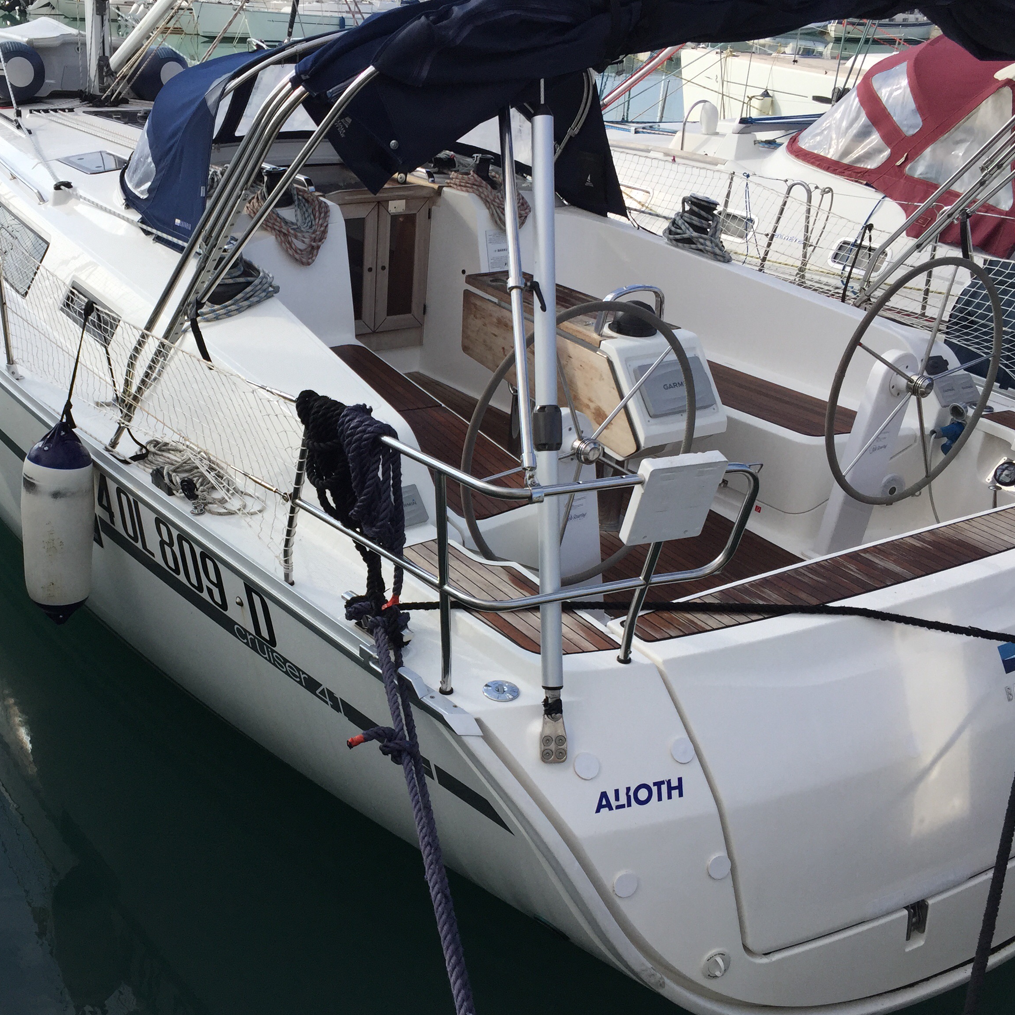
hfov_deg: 45.4
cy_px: 519
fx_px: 1194
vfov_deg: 46.0
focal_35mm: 36
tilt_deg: -24.4
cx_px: 339
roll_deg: -2.0
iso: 32
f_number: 2.2
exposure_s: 1/2083
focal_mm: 4.15
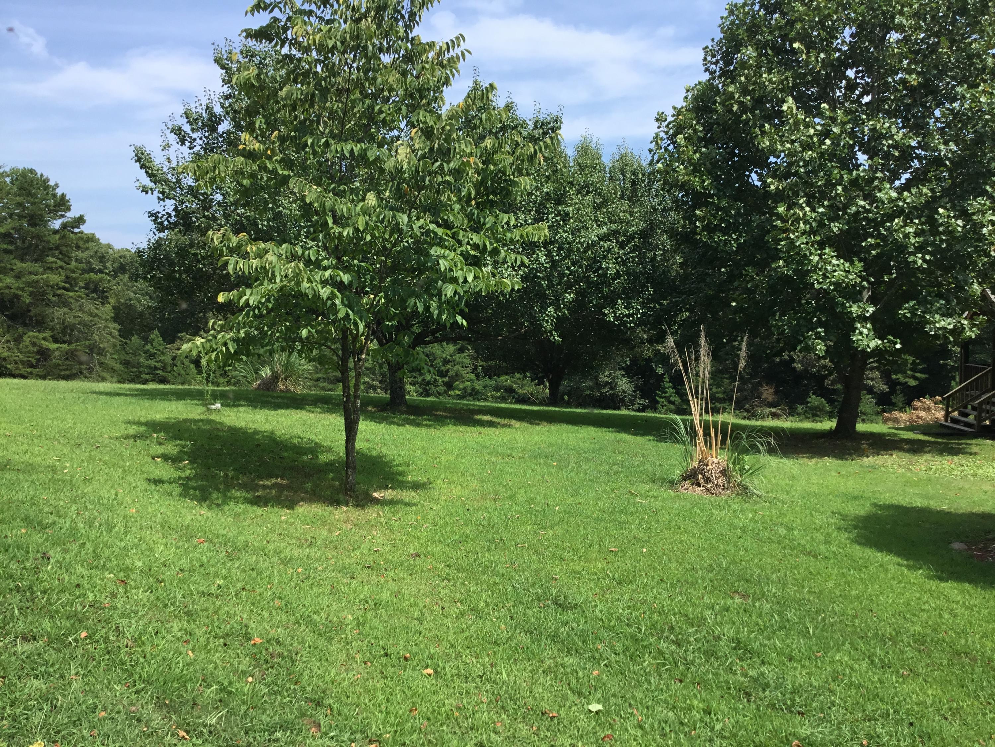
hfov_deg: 58.4
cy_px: 374
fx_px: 891
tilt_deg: -4.3
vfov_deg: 45.4
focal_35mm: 31
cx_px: 498
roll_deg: +0.5
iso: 25
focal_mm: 3.3
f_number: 2.4
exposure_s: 1/916
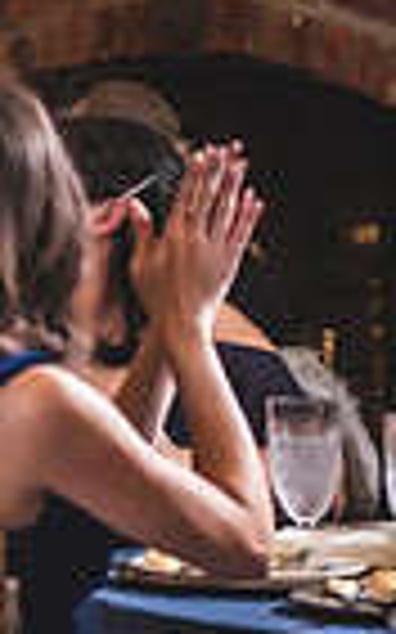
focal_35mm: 294
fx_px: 5082
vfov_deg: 7.1
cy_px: -146
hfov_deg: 4.3
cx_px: -819
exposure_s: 1/100
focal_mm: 70
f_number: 2.8
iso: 800
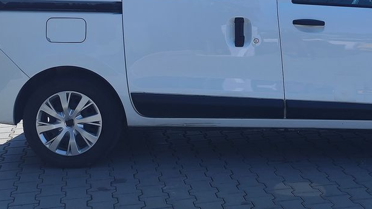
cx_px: 303
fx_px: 483
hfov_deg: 40.2
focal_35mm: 49
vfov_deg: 23.8
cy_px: 24
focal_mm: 7.01
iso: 50
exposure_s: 1/899
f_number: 1.69
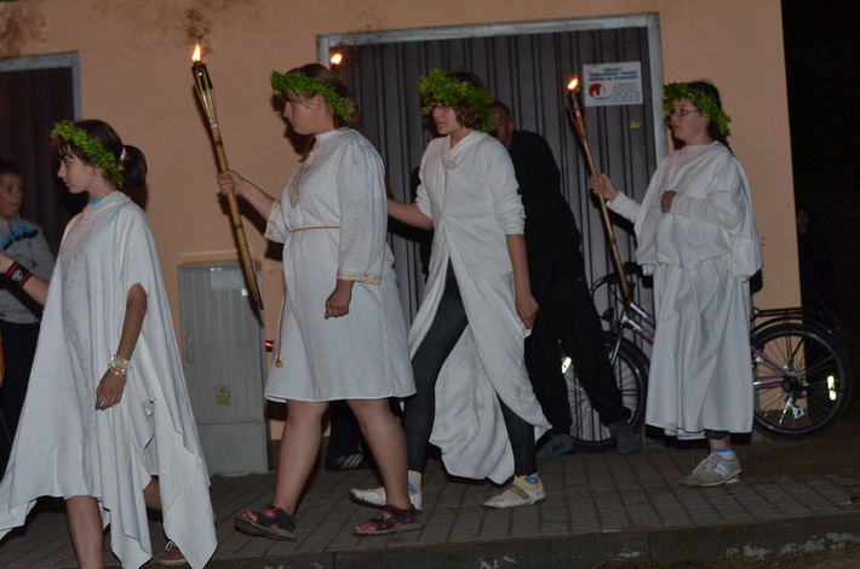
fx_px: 2503
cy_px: 284
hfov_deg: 19.5
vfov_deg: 13.0
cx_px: 430
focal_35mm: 105
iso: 1600
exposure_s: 1/60
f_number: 4.5
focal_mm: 70
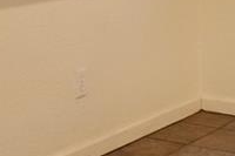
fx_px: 835
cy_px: -102
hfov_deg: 16.0
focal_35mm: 128
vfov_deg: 10.2
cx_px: 85
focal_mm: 16
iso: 320
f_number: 6.3
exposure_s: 1/125
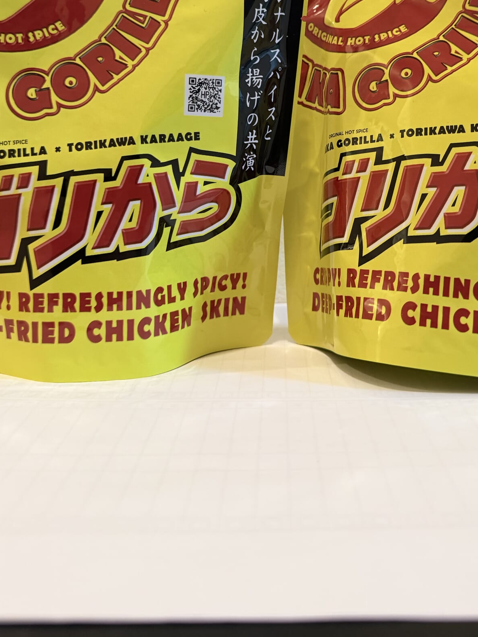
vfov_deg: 45.6
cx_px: 283
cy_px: 135
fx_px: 718
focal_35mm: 39
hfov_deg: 36.7
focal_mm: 6.76
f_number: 1.78
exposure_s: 1/60
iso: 200
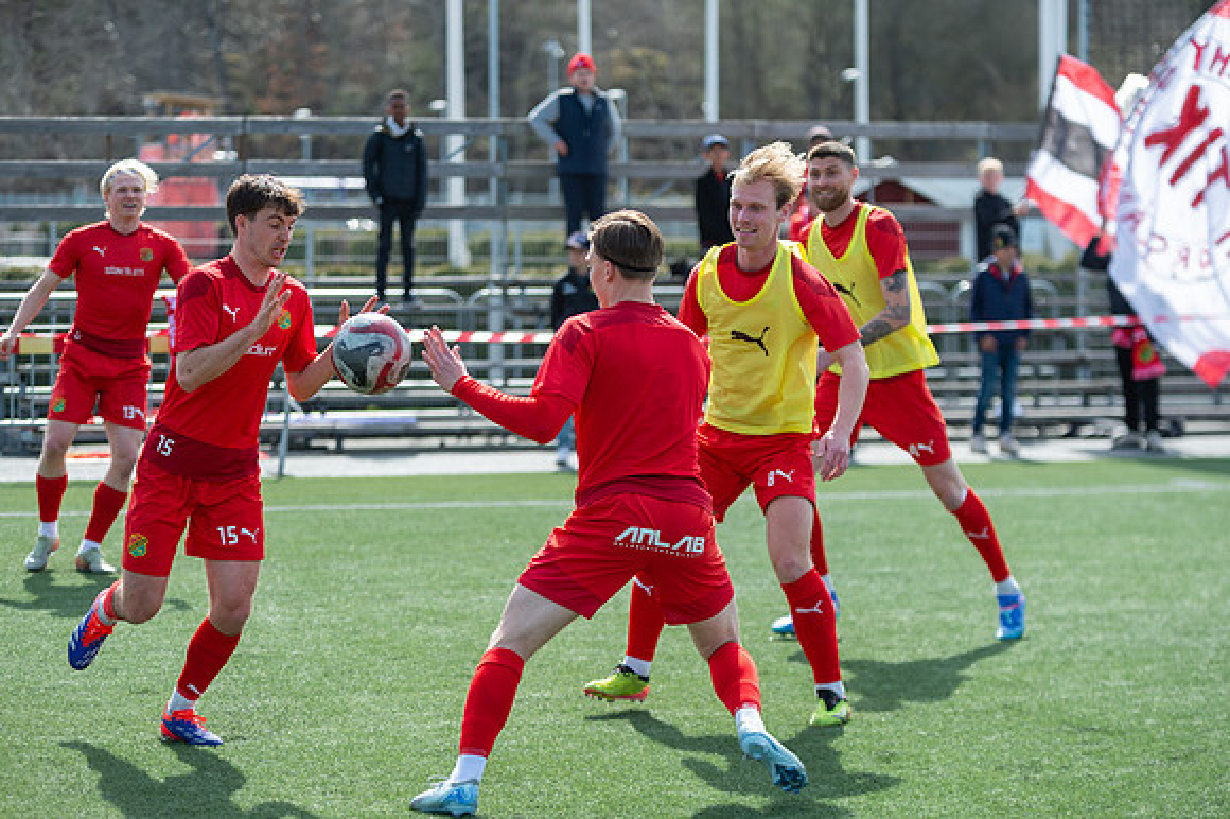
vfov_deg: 12.2
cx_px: 615
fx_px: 3824
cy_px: 410
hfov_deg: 18.3
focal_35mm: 112
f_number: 3.2
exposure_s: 1/1600
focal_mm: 112
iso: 320
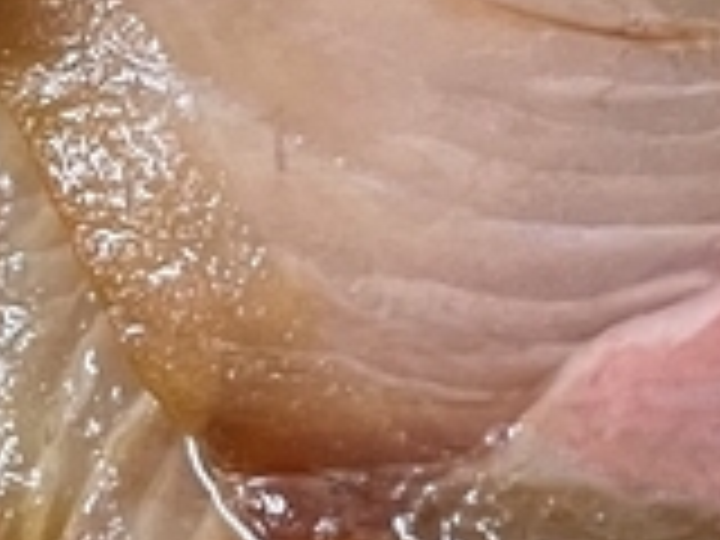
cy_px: 140
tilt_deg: -49.0
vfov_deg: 7.6
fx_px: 4056
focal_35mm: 195
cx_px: -158
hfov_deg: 10.0
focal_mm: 4.2
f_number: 1.6
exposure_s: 1/60
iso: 125
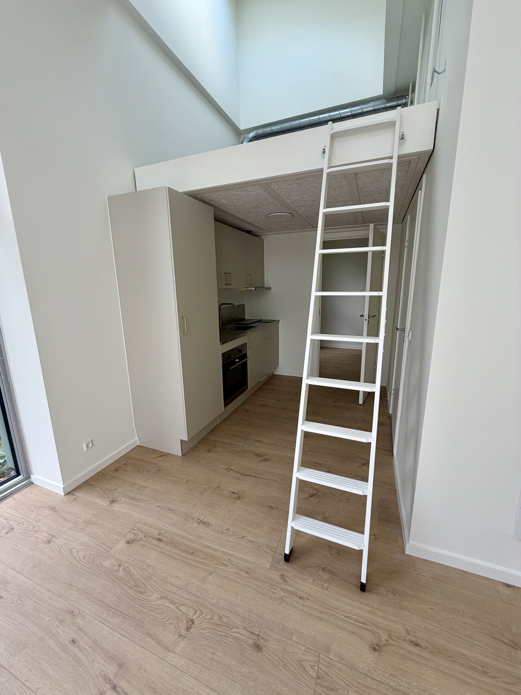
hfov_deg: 85.7
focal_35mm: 14
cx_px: 260
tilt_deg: -12.2
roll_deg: +0.5
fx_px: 281
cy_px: 348
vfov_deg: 102.1
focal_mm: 2.22
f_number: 2.2
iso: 125
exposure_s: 1/121
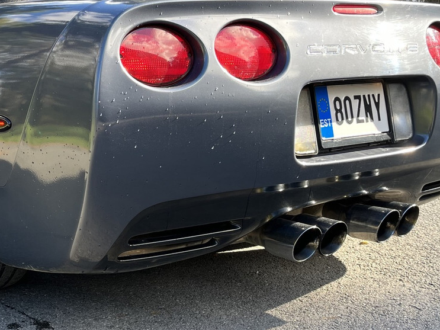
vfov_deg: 25.9
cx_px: 82
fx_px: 712
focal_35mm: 56
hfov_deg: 33.3
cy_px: 105
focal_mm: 5.1
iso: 40
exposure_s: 1/232
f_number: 1.6
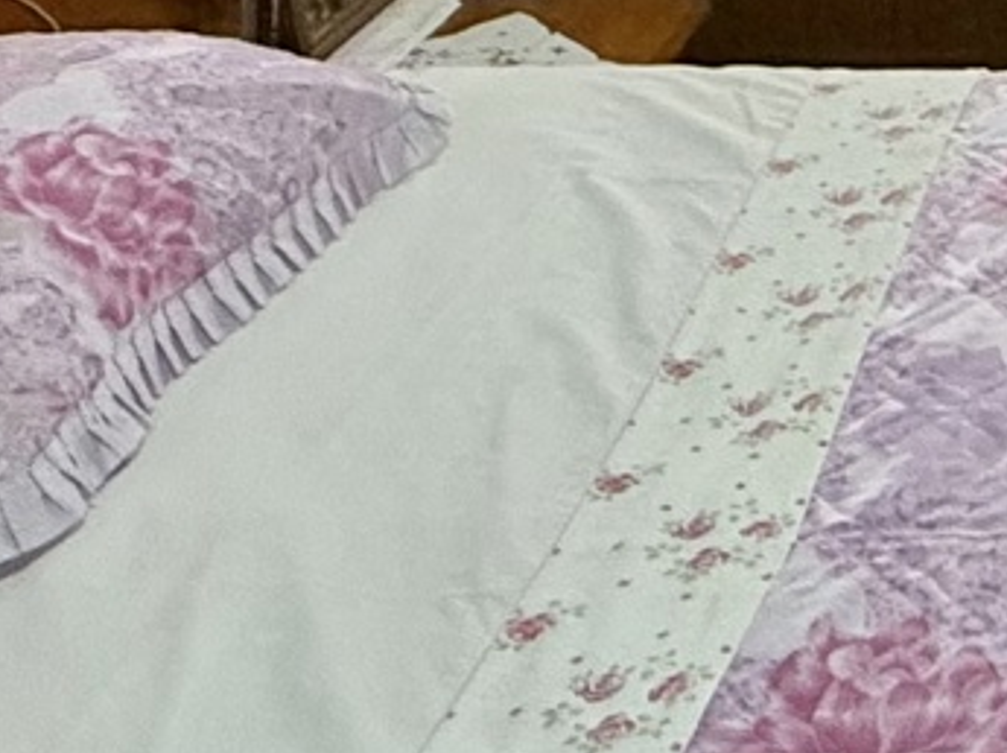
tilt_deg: +0.3
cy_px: -893
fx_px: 2267
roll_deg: -0.8
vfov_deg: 14.5
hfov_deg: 21.2
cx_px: 1509
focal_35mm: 78
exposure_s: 1/100
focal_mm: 2.22
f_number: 2.2
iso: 400
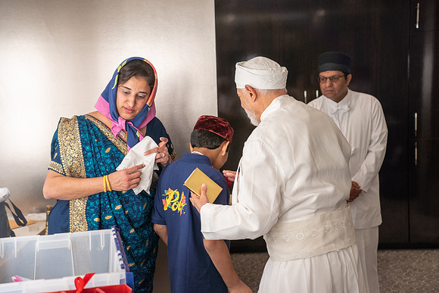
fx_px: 622
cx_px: 220
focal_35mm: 51
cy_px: 146
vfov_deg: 26.5
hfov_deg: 38.9
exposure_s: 1/200
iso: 1000
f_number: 4
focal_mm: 51
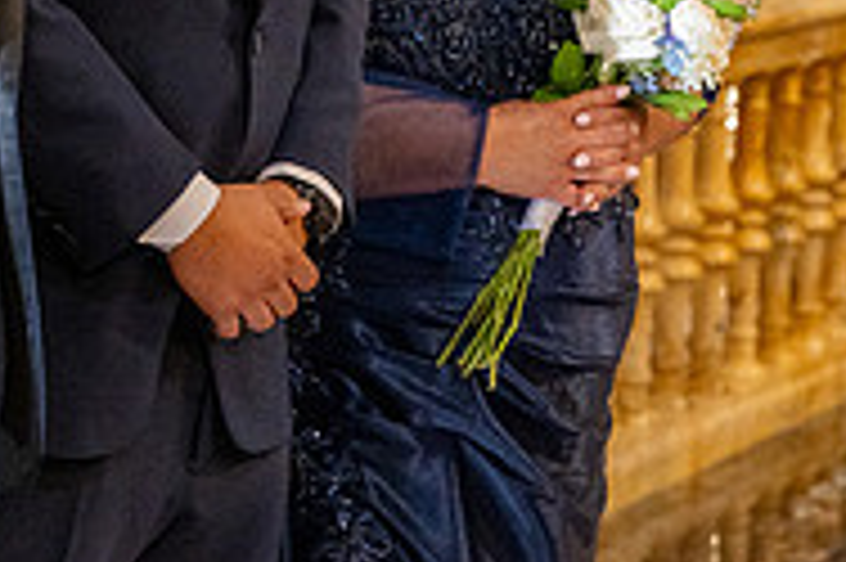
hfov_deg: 9.5
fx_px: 5071
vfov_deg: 6.3
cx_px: 158
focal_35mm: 216
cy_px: -128
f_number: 4.5
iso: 2000
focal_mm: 70
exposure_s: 1/200
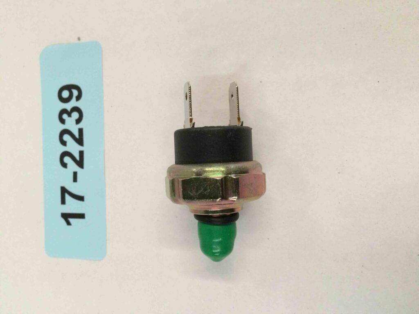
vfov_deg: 48.2
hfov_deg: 61.7
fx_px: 351
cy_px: 157
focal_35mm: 29
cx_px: 210
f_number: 2.2
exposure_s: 1/30
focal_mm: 4.15
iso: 64
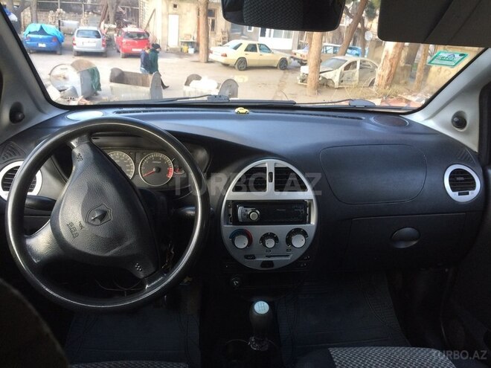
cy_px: 184
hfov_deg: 61.7
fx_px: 411
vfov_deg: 48.2
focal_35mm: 29
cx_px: 246
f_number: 2.2
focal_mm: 4.15
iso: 64
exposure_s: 1/33
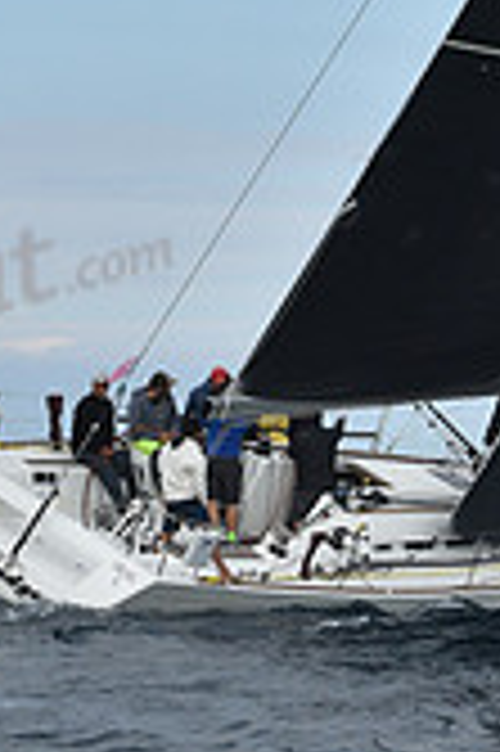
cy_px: -437
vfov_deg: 8.3
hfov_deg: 5.6
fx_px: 5073
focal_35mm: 243
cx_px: 408
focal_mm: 70
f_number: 10
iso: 400
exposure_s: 1/800
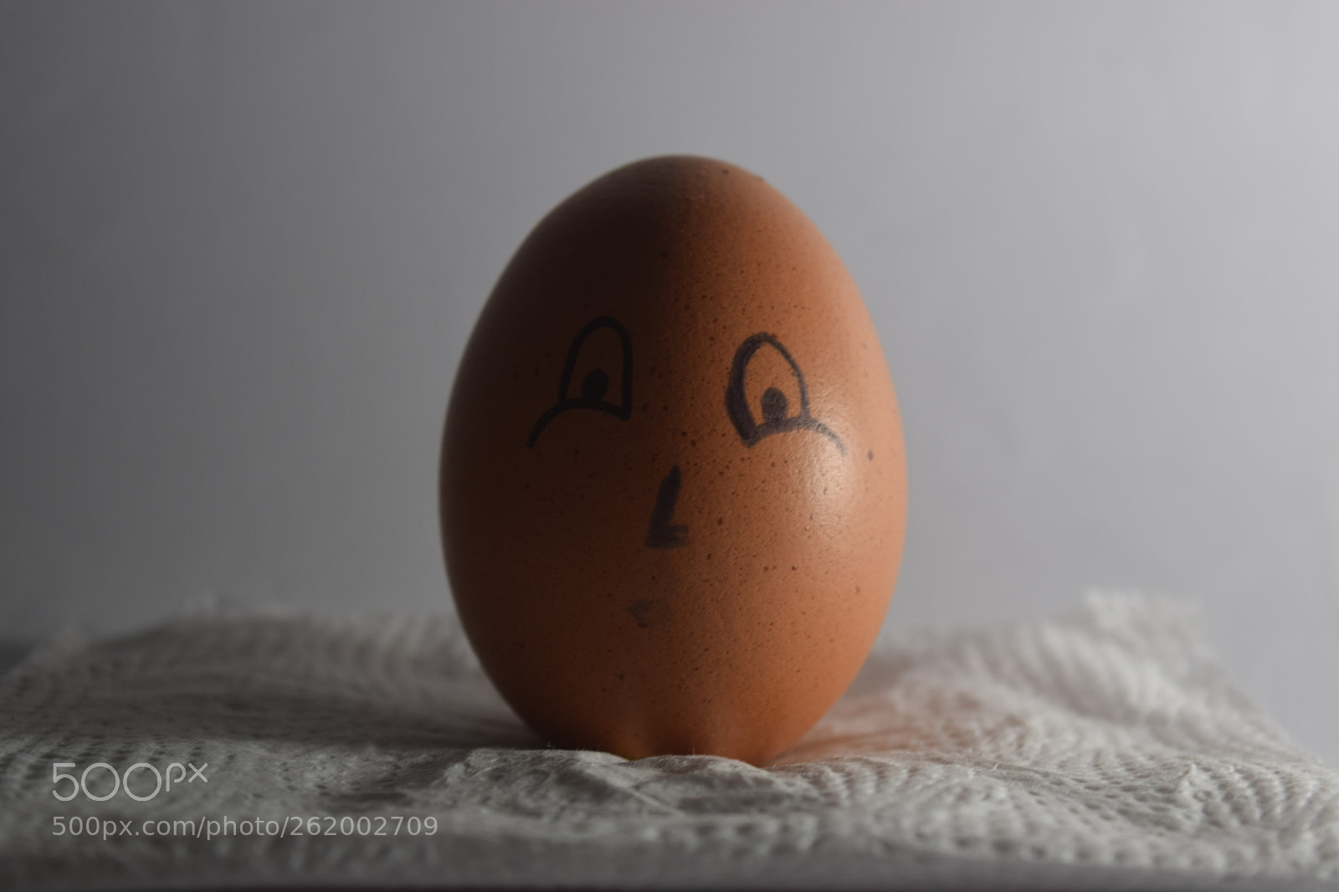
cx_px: 670
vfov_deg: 17.5
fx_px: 2900
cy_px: 446
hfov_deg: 26.0
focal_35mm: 78
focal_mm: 52
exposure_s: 1/20
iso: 100
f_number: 5.6
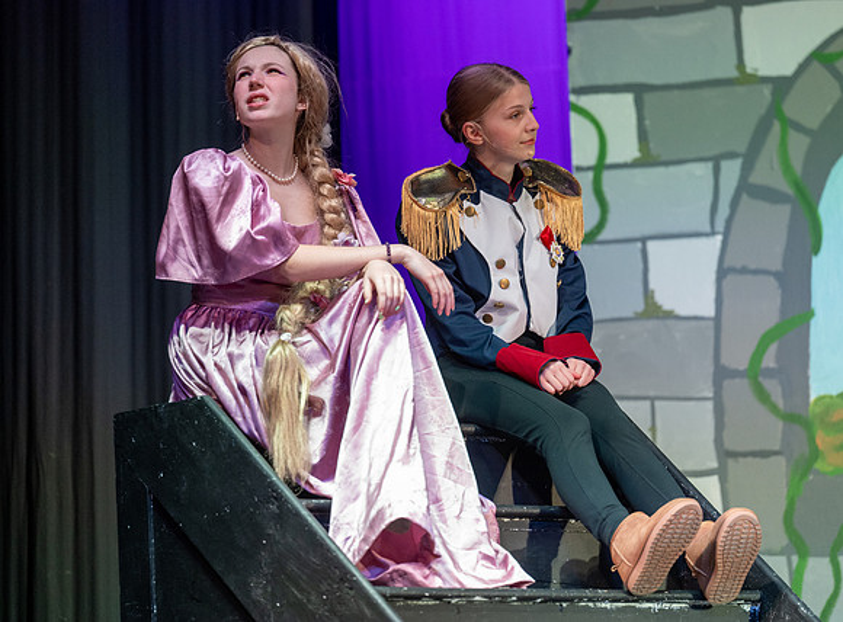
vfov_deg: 6.1
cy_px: 281
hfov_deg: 8.2
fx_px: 5864
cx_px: 509
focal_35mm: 242
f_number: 2.8
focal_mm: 200
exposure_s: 1/250
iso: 1800
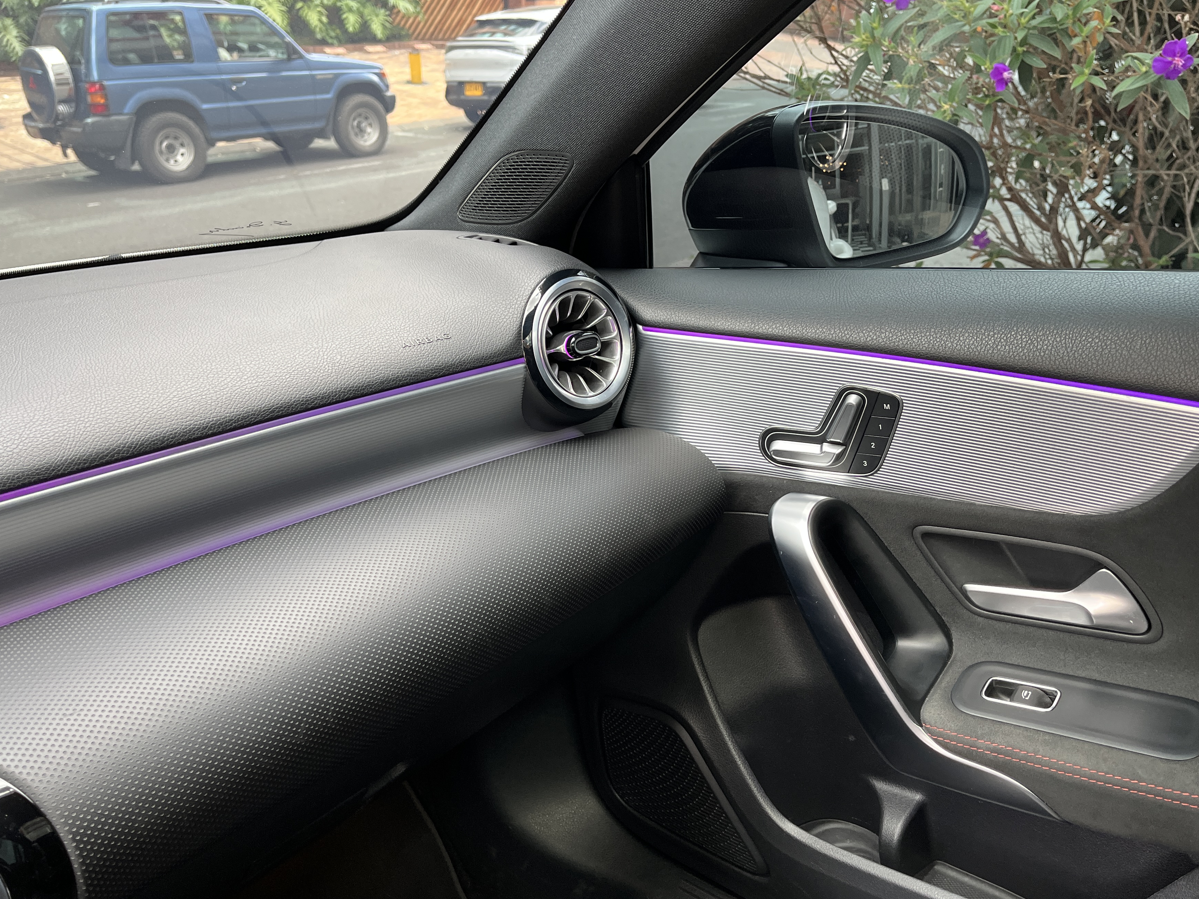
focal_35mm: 30
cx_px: 616
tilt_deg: -26.1
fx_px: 1039
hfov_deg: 60.0
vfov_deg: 46.7
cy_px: 493
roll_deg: +0.7
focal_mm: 5.1
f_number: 1.6
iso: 100
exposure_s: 1/122
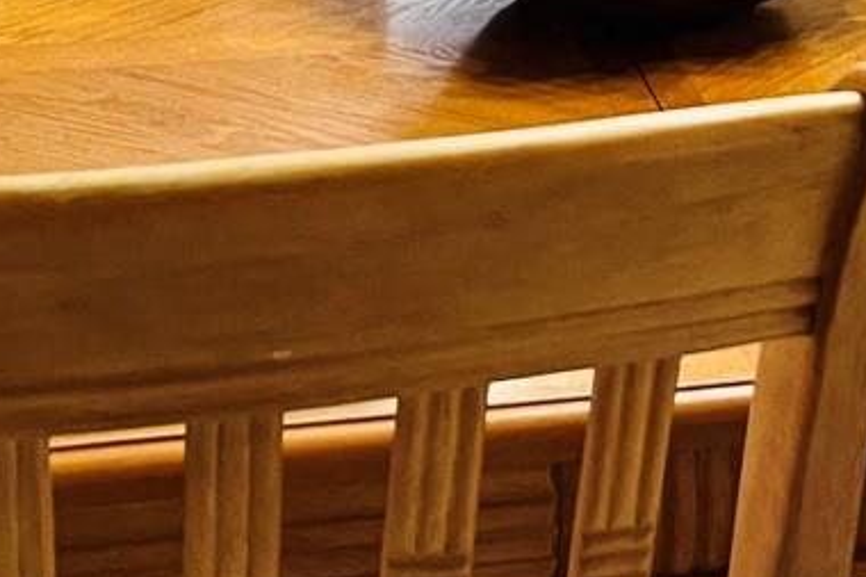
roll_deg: -2.1
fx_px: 2741
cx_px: 875
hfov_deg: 17.5
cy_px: -470
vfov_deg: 11.2
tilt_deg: -7.2
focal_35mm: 114
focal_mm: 5.1
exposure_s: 1/60
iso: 80
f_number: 1.6
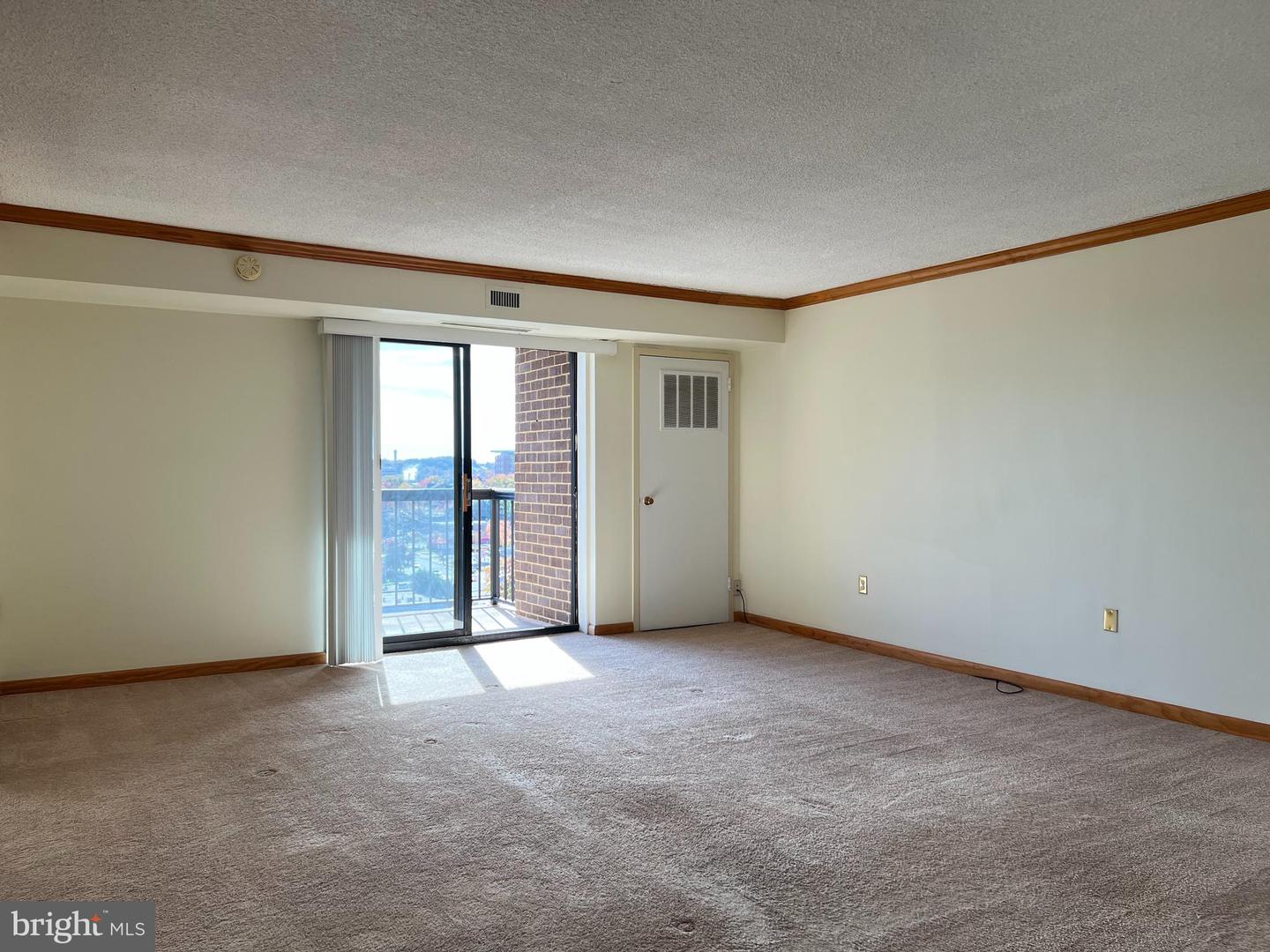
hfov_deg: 67.3
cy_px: 476
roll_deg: +0.1
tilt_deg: -1.2
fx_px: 954
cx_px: 635
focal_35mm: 26
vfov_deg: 53.1
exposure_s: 1/433
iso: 50
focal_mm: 5.7
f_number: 1.5
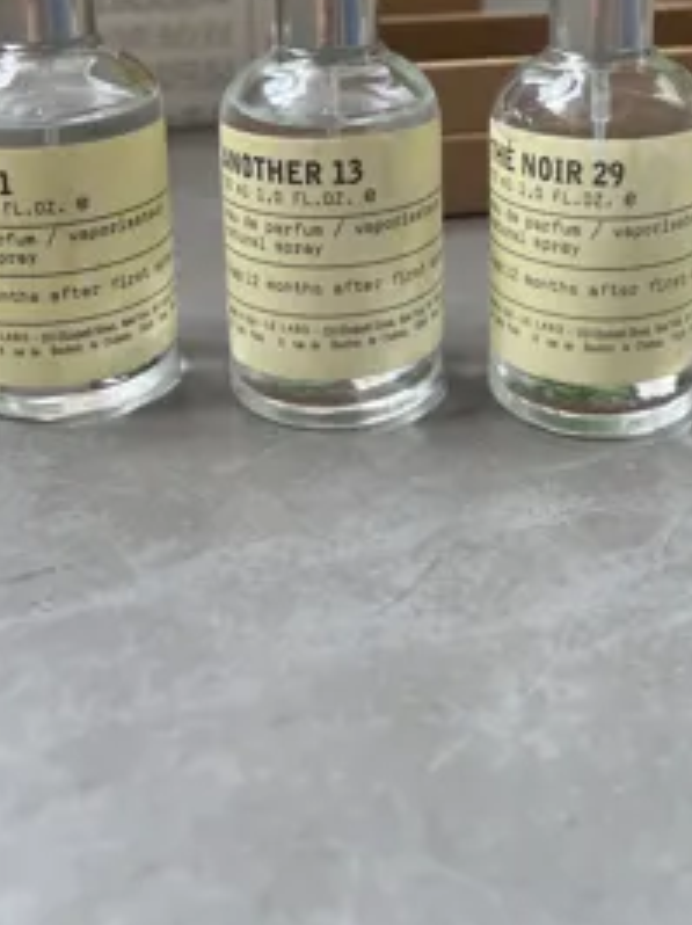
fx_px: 1255
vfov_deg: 37.9
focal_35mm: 47
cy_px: 101
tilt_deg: -13.3
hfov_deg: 30.5
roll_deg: +0.9
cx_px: 487
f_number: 1.5
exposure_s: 1/121
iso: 80
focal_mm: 5.7
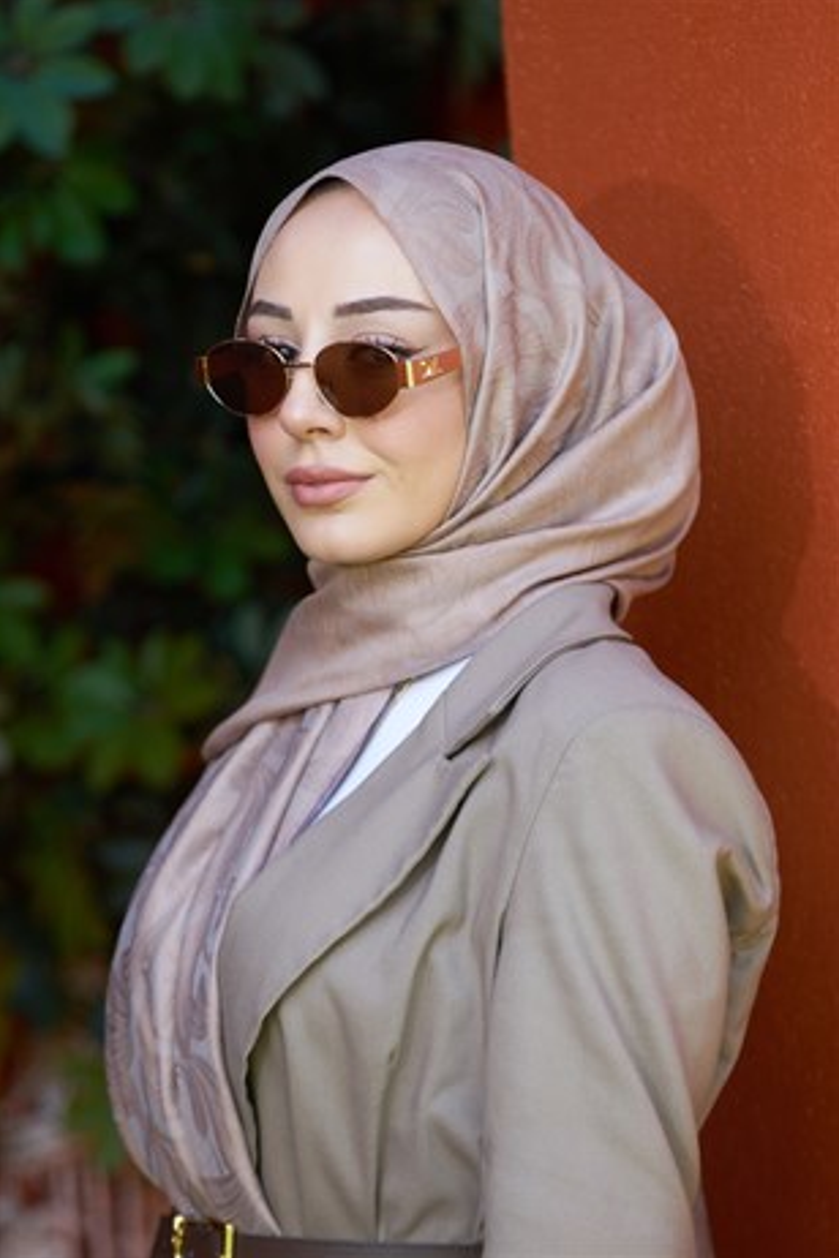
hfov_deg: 6.8
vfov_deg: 10.2
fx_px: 7026
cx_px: 420
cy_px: 629
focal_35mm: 201
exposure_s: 1/200
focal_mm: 200
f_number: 4
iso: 200
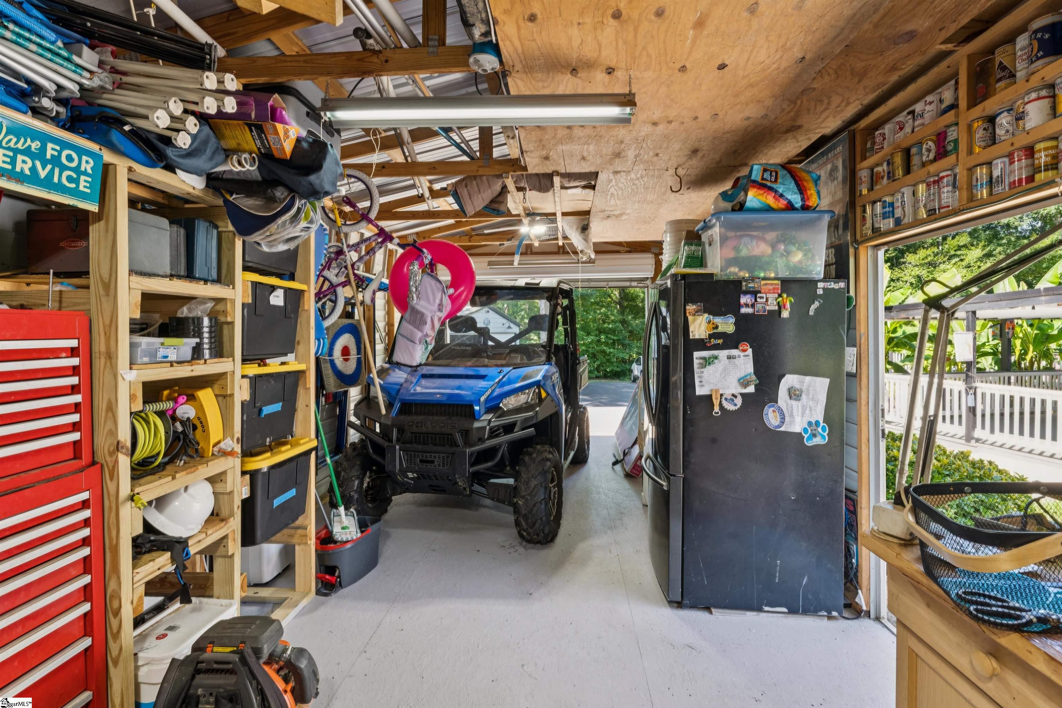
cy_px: 354
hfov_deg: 96.4
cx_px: 531
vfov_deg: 73.4
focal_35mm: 16
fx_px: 475
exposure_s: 1/8
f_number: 13
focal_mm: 16.1
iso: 400
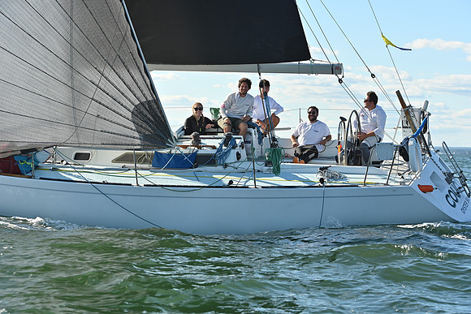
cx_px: 236
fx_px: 1204
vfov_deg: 14.9
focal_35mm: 92
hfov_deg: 22.1
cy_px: 157
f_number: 5.6
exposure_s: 1/1250
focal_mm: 92
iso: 320
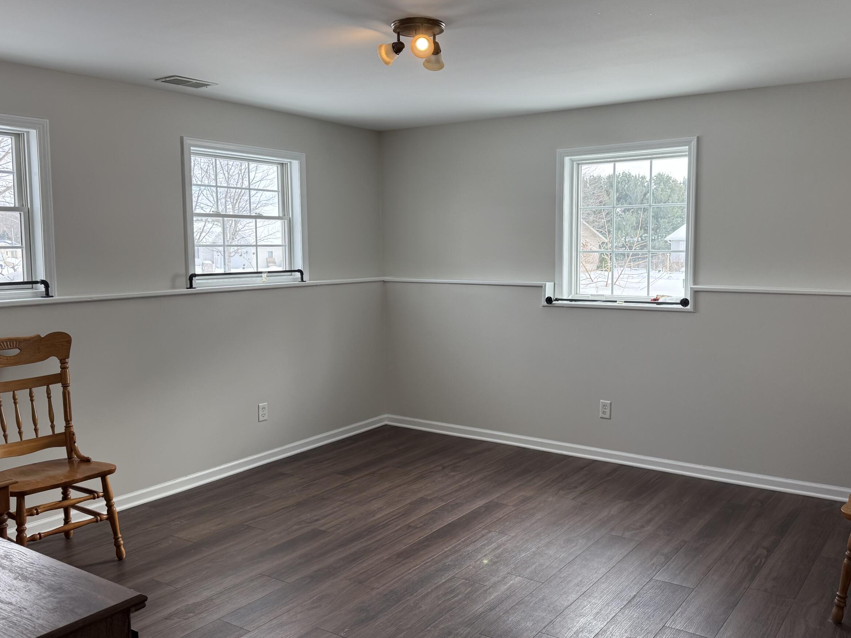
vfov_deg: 45.4
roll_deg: -0.3
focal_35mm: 31
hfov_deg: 58.3
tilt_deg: -4.8
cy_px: 297
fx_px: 762
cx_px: 464
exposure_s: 1/361
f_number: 1.78
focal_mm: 6.76
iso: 100
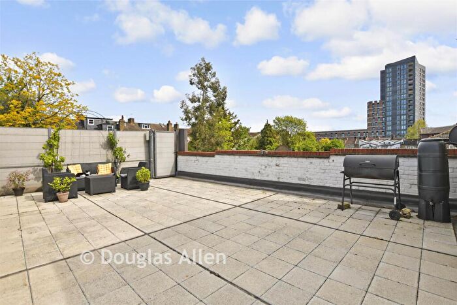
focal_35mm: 16
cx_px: 228
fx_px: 203
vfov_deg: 73.8
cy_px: 152
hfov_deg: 96.7
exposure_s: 1/160
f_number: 8
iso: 80
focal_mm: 11
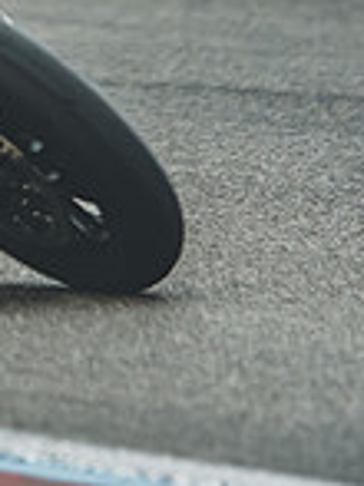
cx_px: -318
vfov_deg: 1.7
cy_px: -137
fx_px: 15950
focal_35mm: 1136
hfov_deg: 1.3
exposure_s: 1/4000
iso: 1000
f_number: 2
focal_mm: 200
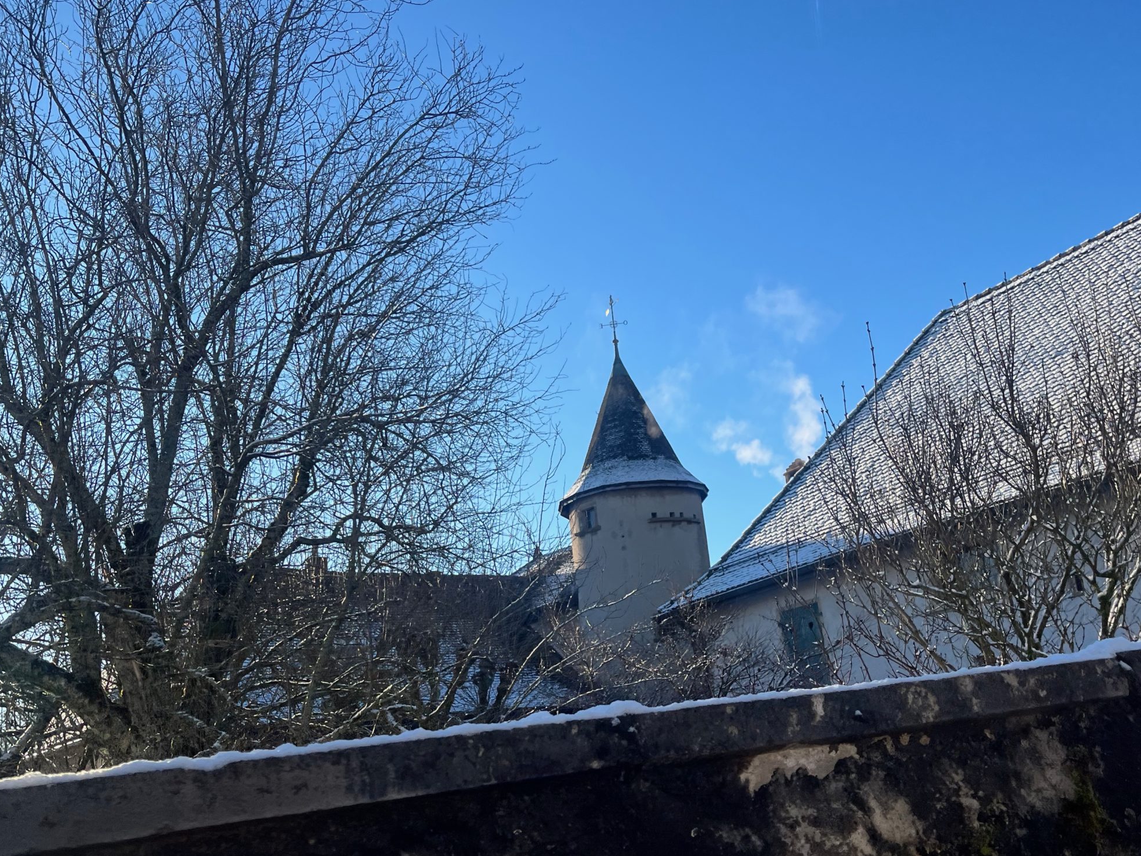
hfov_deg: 53.8
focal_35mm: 34
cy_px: 466
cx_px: 638
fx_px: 1121
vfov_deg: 41.7
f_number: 1.6
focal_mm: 5.1
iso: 50
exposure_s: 1/1890
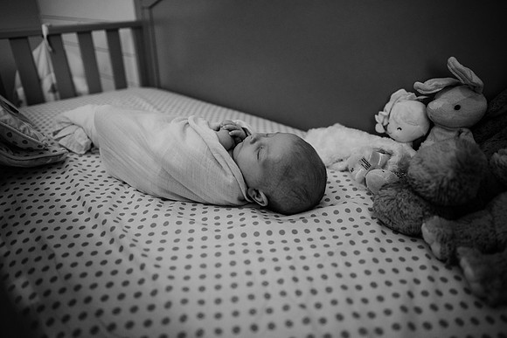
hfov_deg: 73.7
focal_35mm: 24
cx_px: 254
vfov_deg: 53.2
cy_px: 169
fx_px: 338
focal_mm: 24
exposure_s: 1/320
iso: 640
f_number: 2
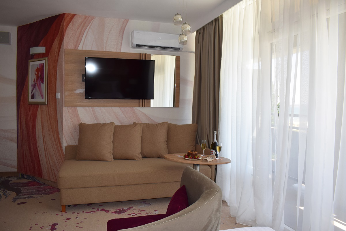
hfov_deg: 67.4
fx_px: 259
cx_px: 173
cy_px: 116
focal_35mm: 27
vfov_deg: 47.9
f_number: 5.6
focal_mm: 18
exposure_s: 1/125
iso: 320
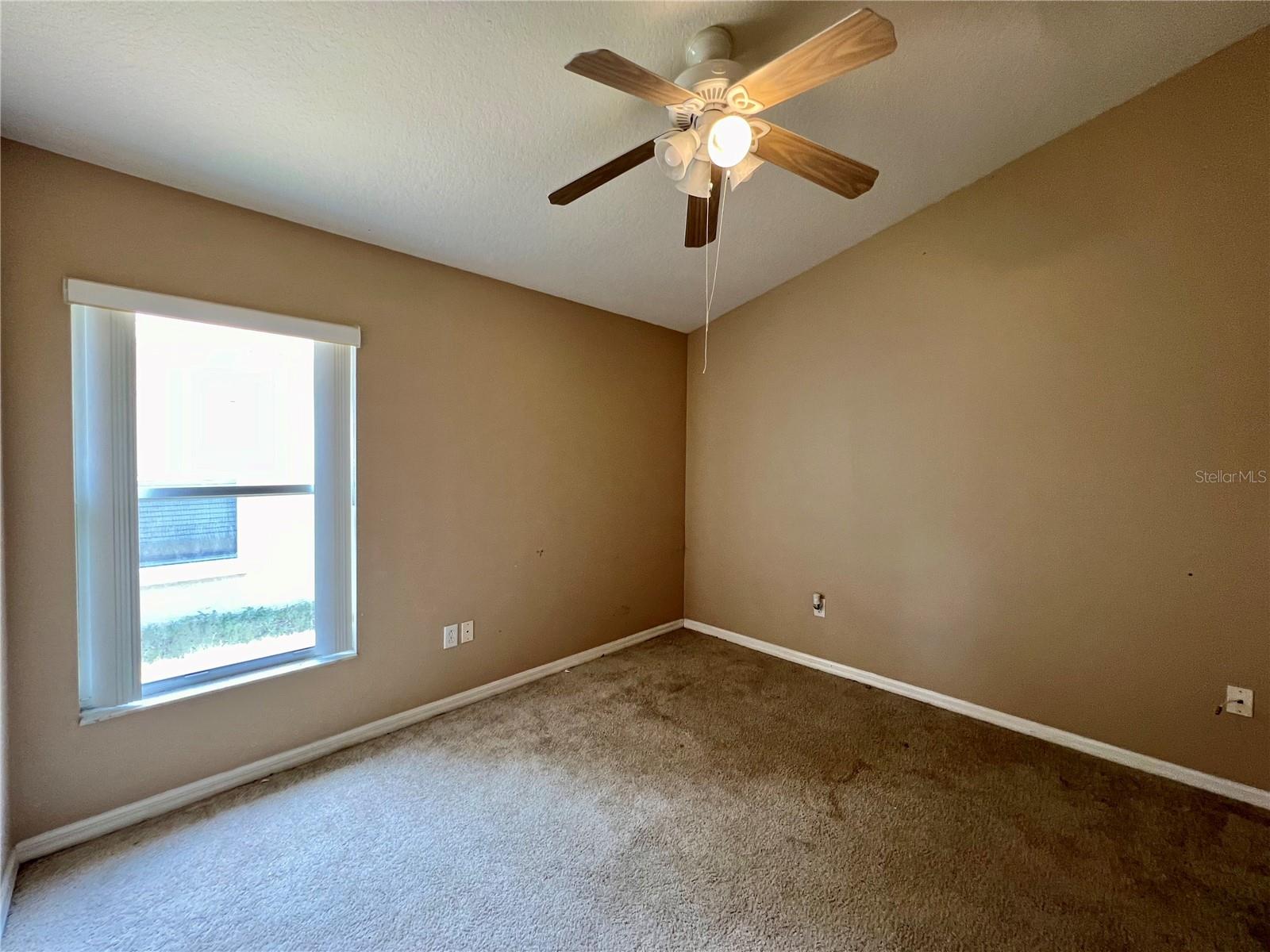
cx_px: 635
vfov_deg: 89.9
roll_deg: -0.5
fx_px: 477
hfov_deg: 106.2
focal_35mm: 13
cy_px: 476
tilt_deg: -1.8
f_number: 1.8
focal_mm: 1.57
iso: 200
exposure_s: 1/60
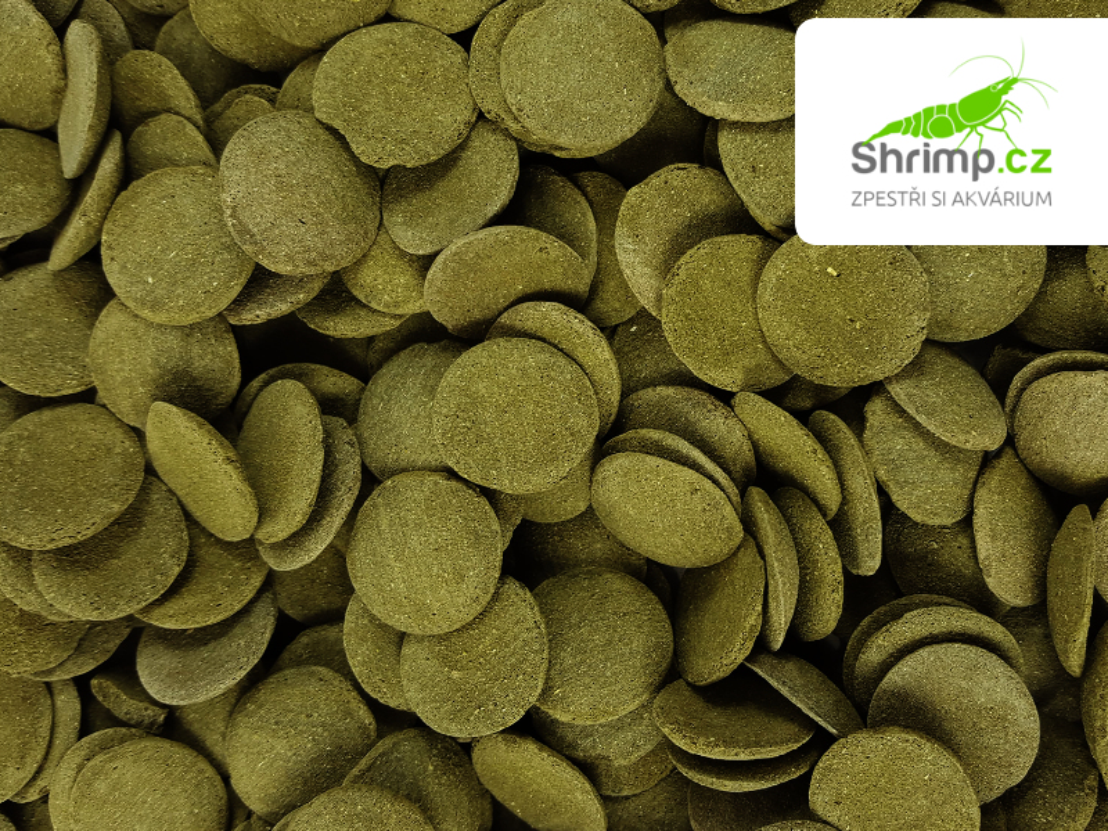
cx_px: 554
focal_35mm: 36
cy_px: 416
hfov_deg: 51.4
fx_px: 1152
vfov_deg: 39.7
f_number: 3.2
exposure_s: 1/40
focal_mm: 6
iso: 80
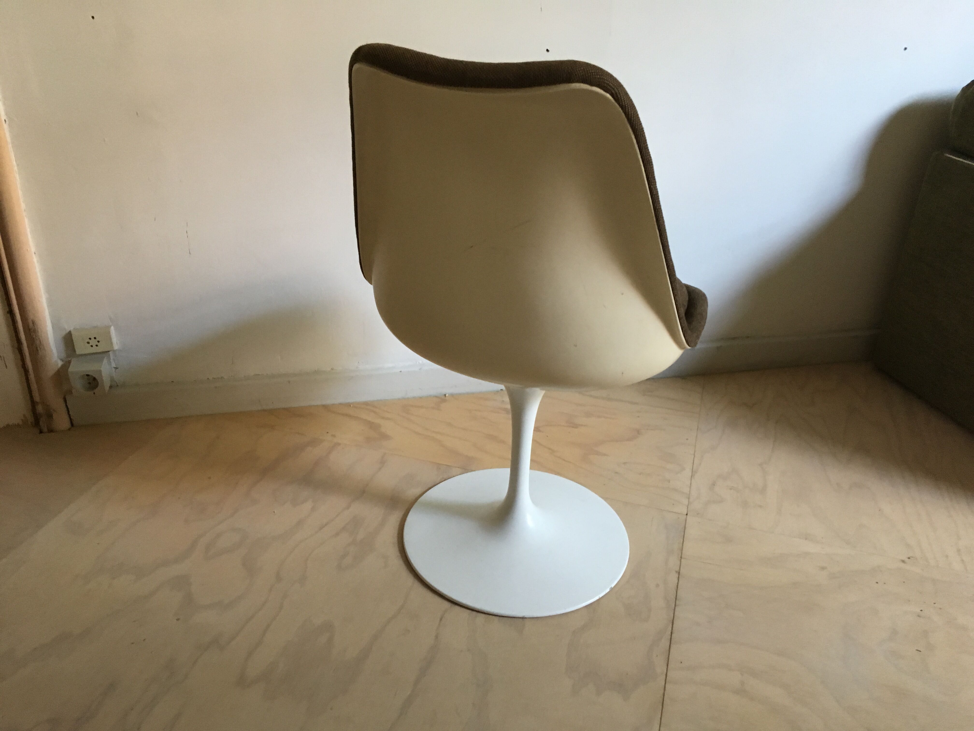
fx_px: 816
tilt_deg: -28.8
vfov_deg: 48.2
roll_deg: -1.6
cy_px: 366
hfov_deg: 61.7
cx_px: 487
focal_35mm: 29
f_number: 2.2
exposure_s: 1/33
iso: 200
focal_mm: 4.15
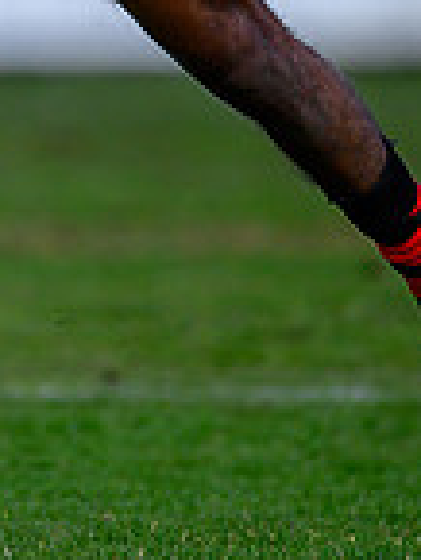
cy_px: -107
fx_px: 46634
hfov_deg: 0.5
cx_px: -638
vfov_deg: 0.7
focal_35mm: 2880
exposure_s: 1/1600
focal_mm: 500
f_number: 4
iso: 280
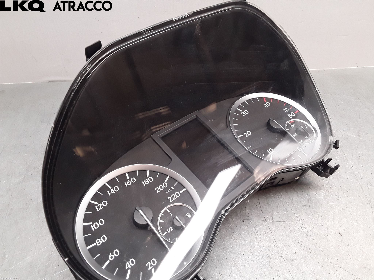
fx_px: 303
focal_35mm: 28
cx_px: 187
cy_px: 140
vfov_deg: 49.7
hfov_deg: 63.4
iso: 100
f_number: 1.9
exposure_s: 1/100
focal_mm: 2.91
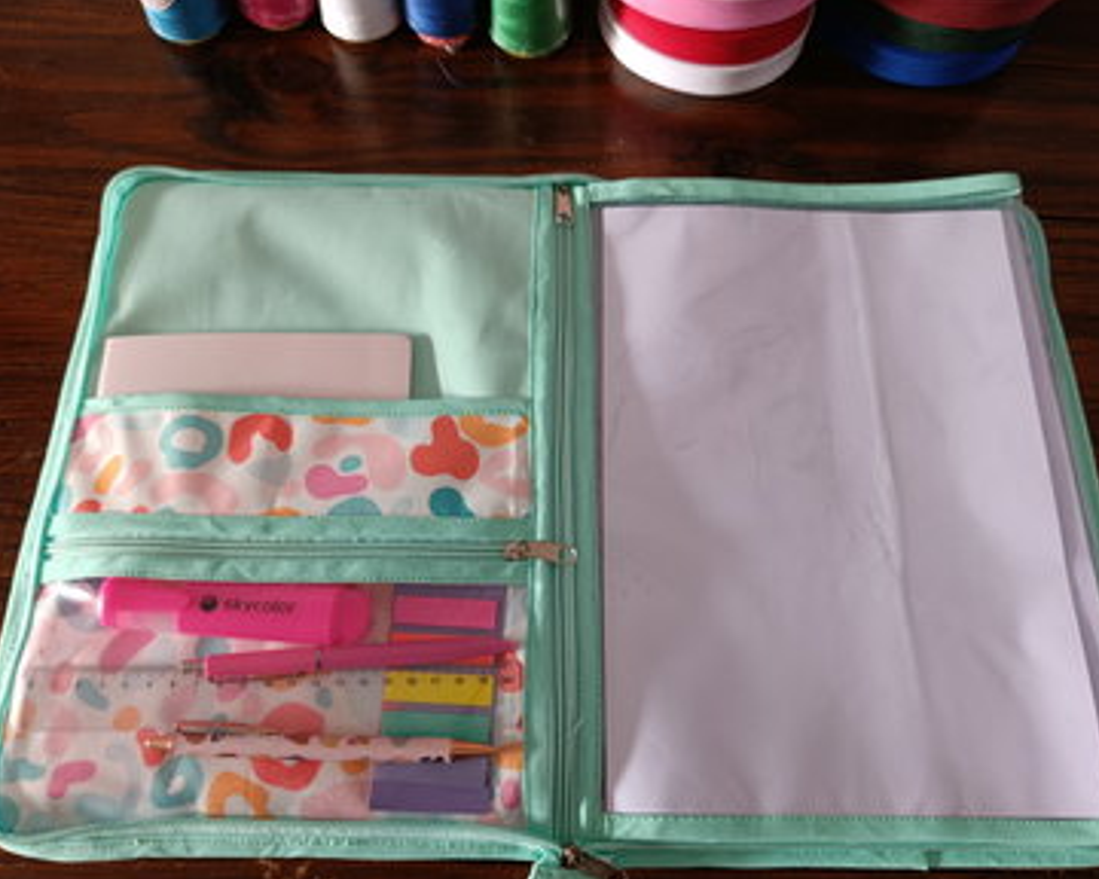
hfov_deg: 68.1
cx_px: 553
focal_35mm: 25
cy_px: 450
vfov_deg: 56.8
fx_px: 813
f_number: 1.65
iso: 1728
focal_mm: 6.11
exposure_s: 1/25
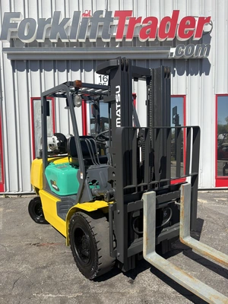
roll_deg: +1.2
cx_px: 114
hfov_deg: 53.1
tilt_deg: -2.0
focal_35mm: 26
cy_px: 152
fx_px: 228
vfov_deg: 67.3
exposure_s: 1/2985
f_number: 1.6
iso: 50
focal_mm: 5.96
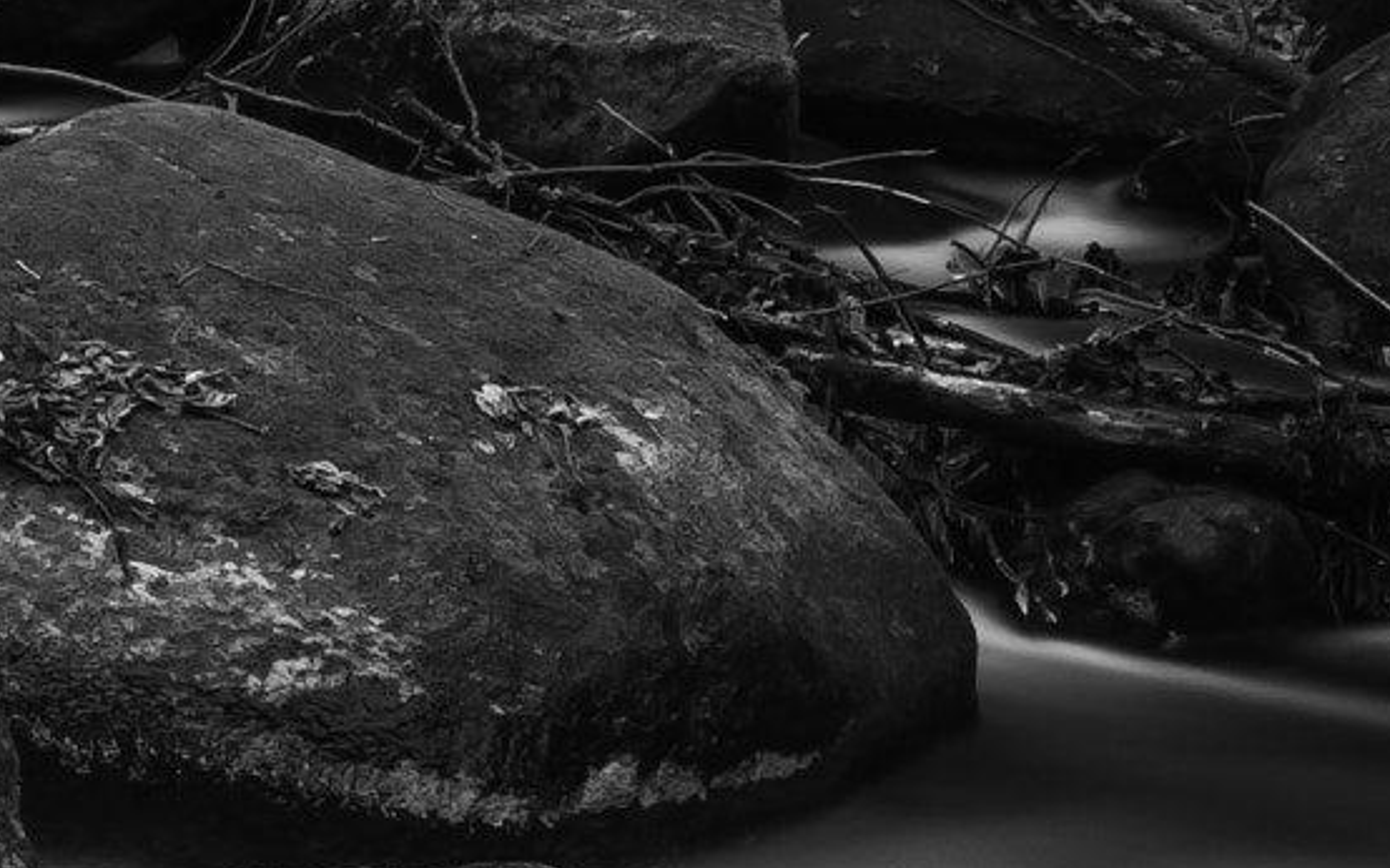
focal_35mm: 153
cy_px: 714
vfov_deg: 8.6
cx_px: -359
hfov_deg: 13.3
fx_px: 5791
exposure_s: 145
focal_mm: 27
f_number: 18
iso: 100
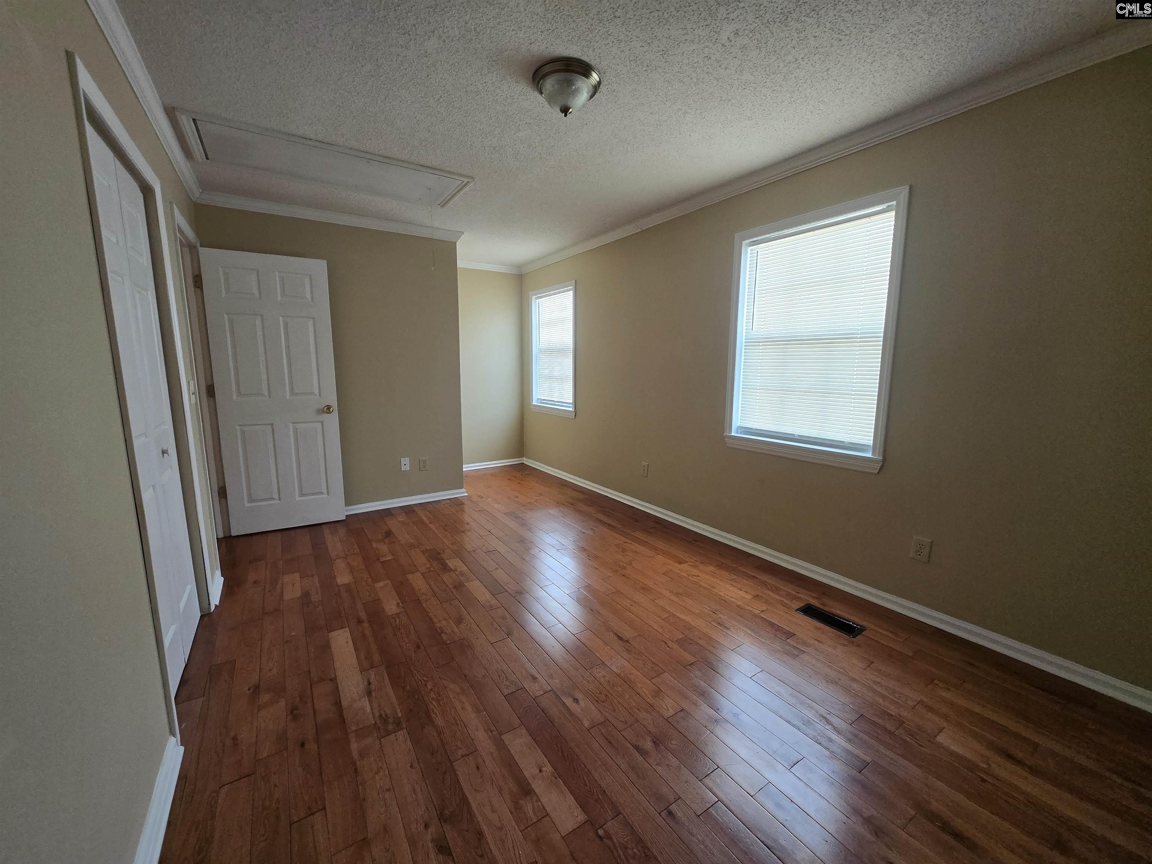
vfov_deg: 89.9
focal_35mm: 13
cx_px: 576
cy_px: 432
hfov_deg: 106.2
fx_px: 433
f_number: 2.2
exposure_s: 1/60
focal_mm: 1.7
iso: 160
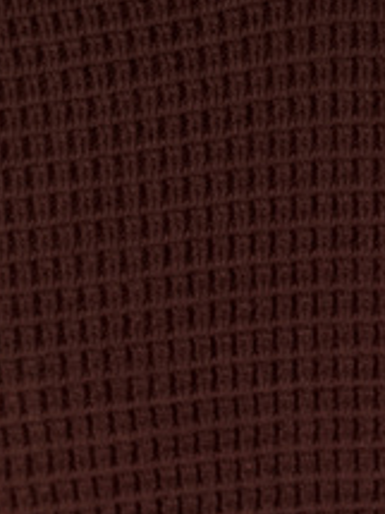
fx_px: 2657
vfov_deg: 10.4
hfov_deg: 8.3
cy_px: 947
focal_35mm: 179
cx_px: 330
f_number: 1.8
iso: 160
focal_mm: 6.76
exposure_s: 1/120
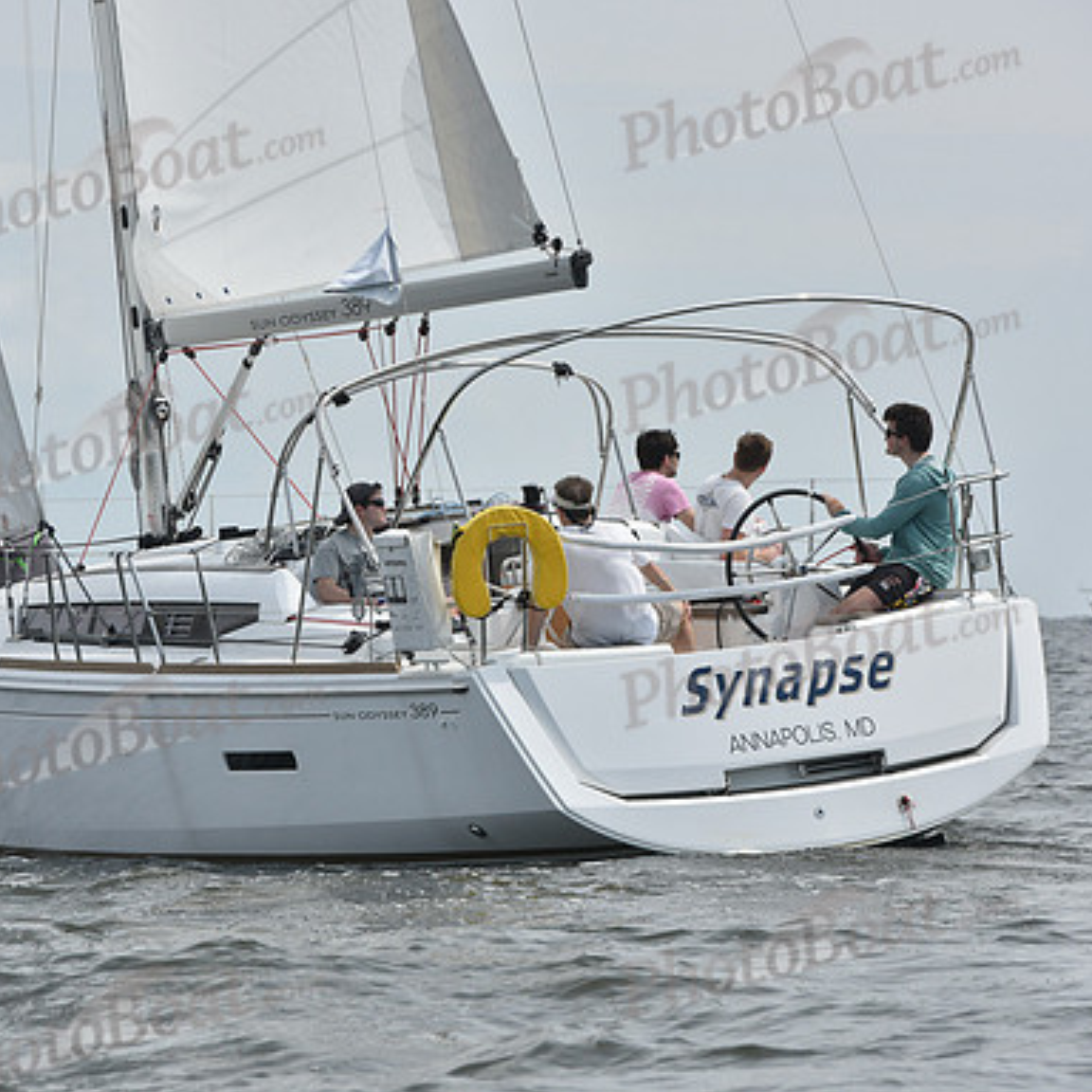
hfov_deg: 6.8
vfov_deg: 6.8
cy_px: 547
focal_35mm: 257
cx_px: 475
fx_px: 9172
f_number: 9
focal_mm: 200
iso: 320
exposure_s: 1/1250
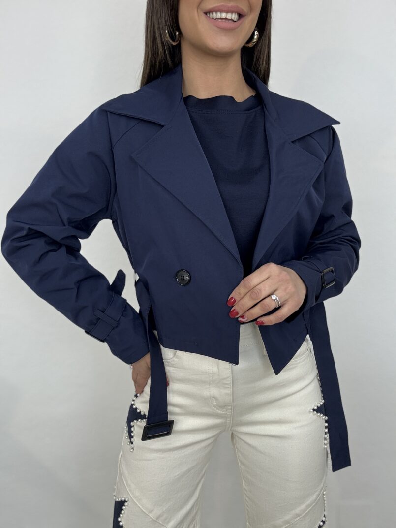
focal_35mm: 30
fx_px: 458
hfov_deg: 46.8
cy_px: 264
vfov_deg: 60.0
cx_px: 198
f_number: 1.9
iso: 64
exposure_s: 1/100
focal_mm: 2.69
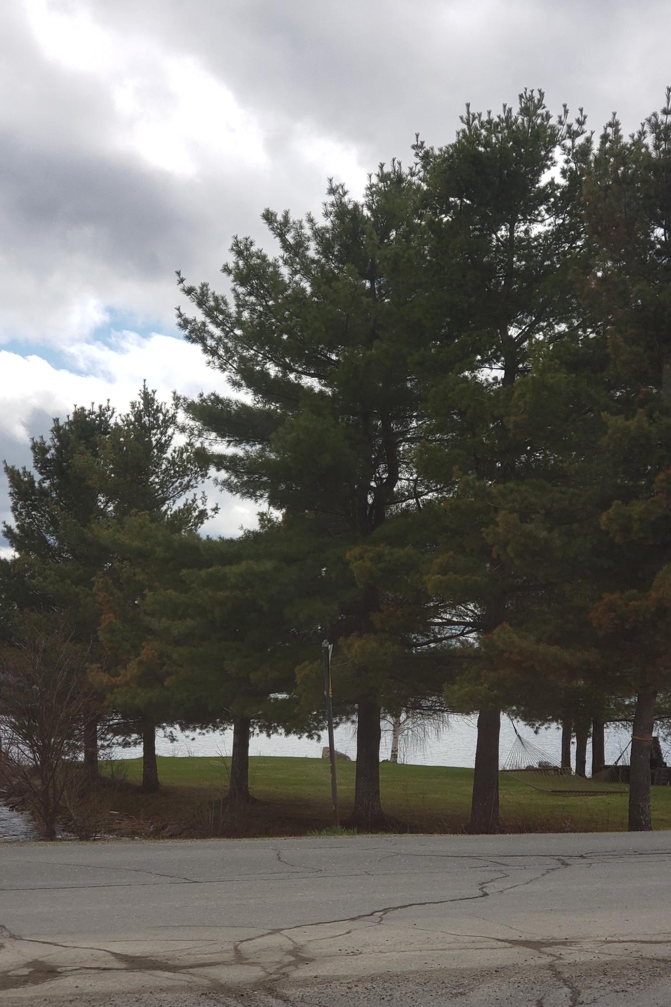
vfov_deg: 36.2
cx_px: 350
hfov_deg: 24.6
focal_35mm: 55
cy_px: 500
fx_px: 1538
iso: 32
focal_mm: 6
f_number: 2.4
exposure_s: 1/641
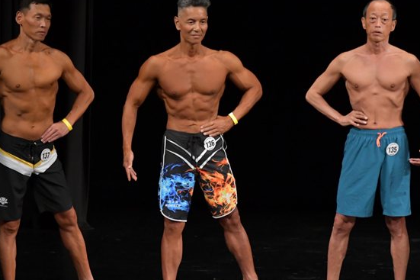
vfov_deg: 3.6
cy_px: 163
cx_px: 141
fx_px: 4432
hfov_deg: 5.4
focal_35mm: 380
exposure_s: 1/400
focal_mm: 180
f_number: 5.6
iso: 3200
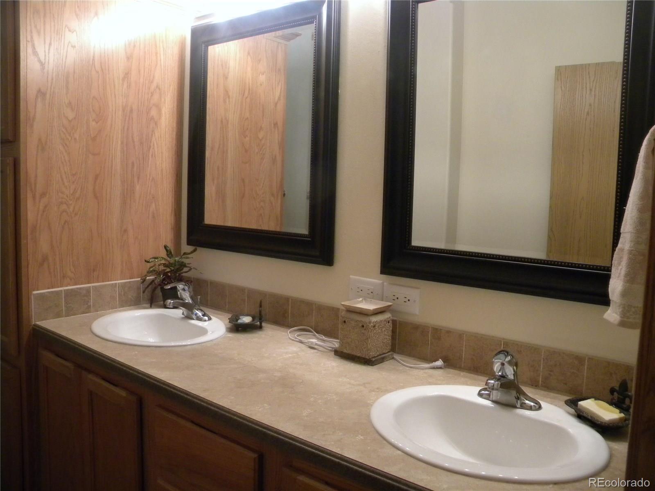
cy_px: 246
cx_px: 328
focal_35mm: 28
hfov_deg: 63.4
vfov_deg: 49.7
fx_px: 530
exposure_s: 1/50.4
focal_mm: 5
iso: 400
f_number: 3.5
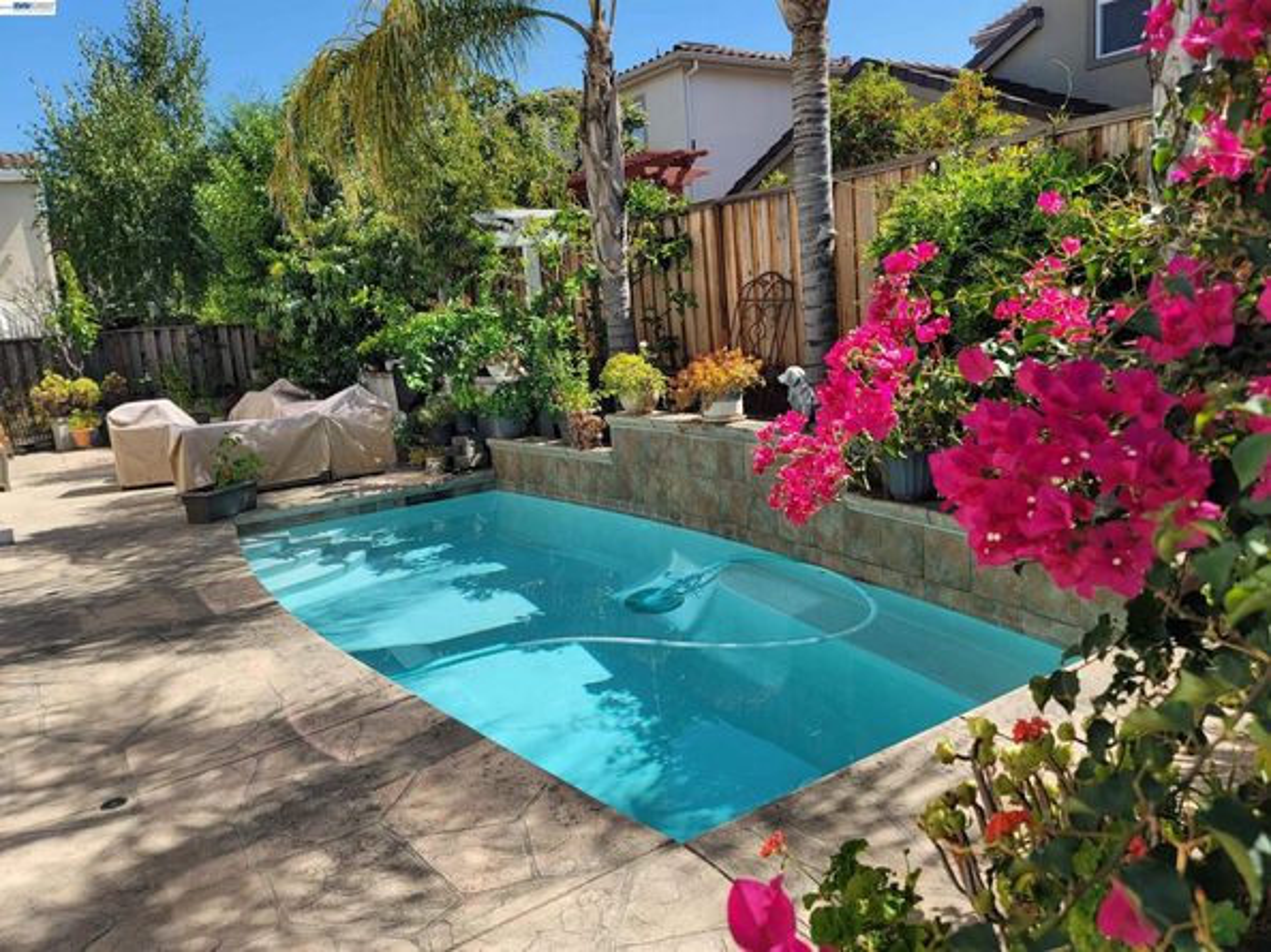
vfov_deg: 54.8
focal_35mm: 25
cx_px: 636
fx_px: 918
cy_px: 476
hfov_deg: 69.4
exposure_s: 1/641
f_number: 1.8
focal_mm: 7
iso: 20
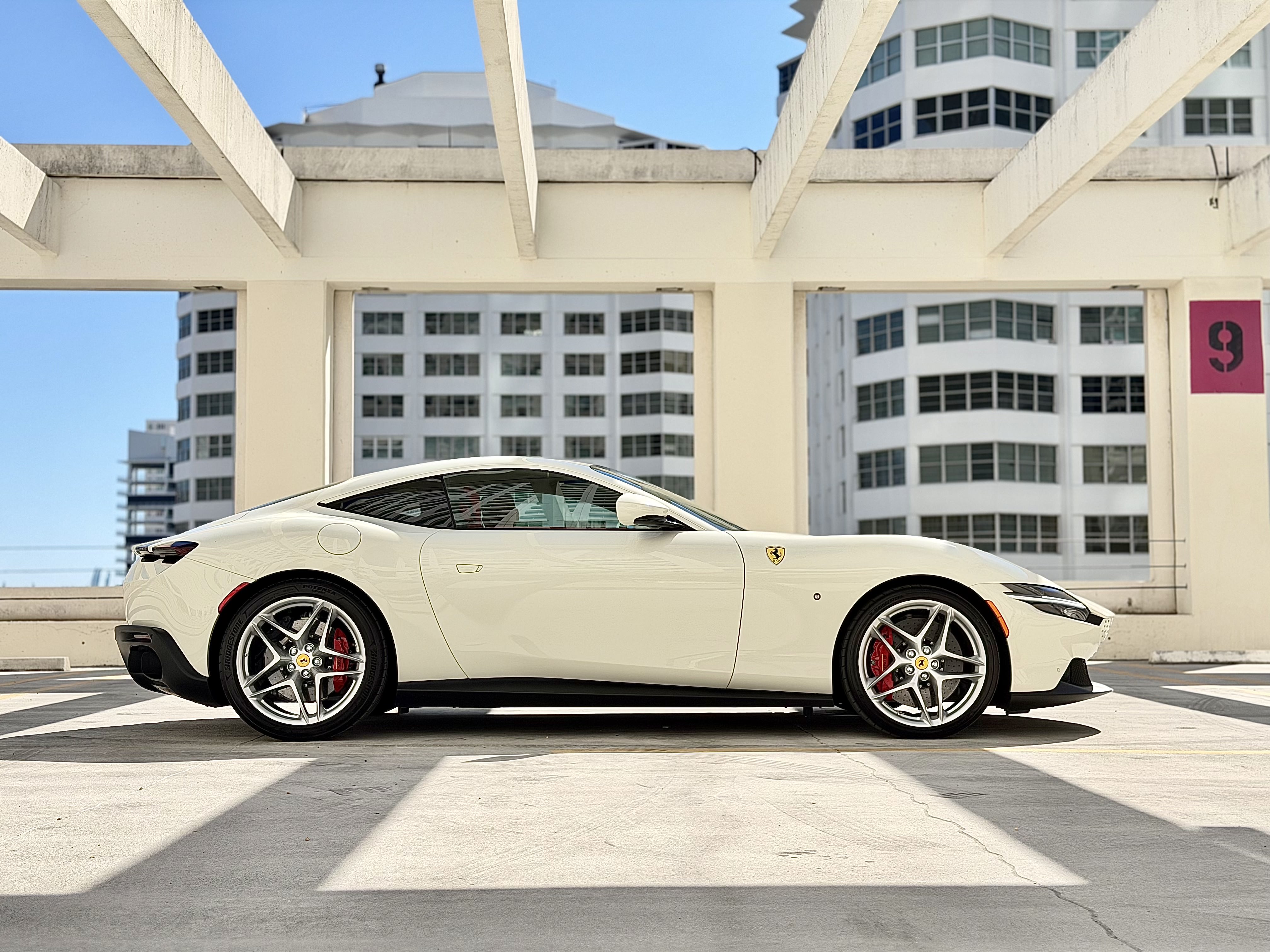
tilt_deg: +4.7
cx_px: 635
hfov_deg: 39.7
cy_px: 476
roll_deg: +1.3
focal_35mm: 48
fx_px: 1761
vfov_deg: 30.3
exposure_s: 1/2976
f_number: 1.78
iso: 64
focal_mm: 6.76
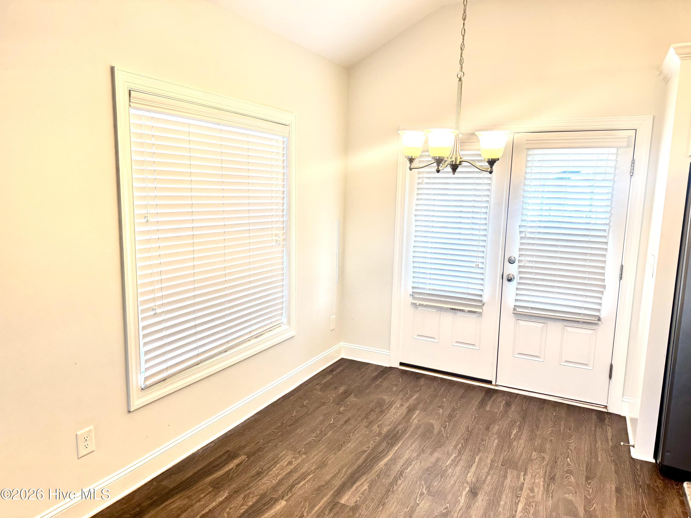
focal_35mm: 24
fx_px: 479
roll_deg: -1.9
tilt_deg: -9.7
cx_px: 346
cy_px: 259
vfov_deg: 56.8
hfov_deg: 71.6
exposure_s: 1/120
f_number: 1.78
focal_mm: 6.76
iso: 125
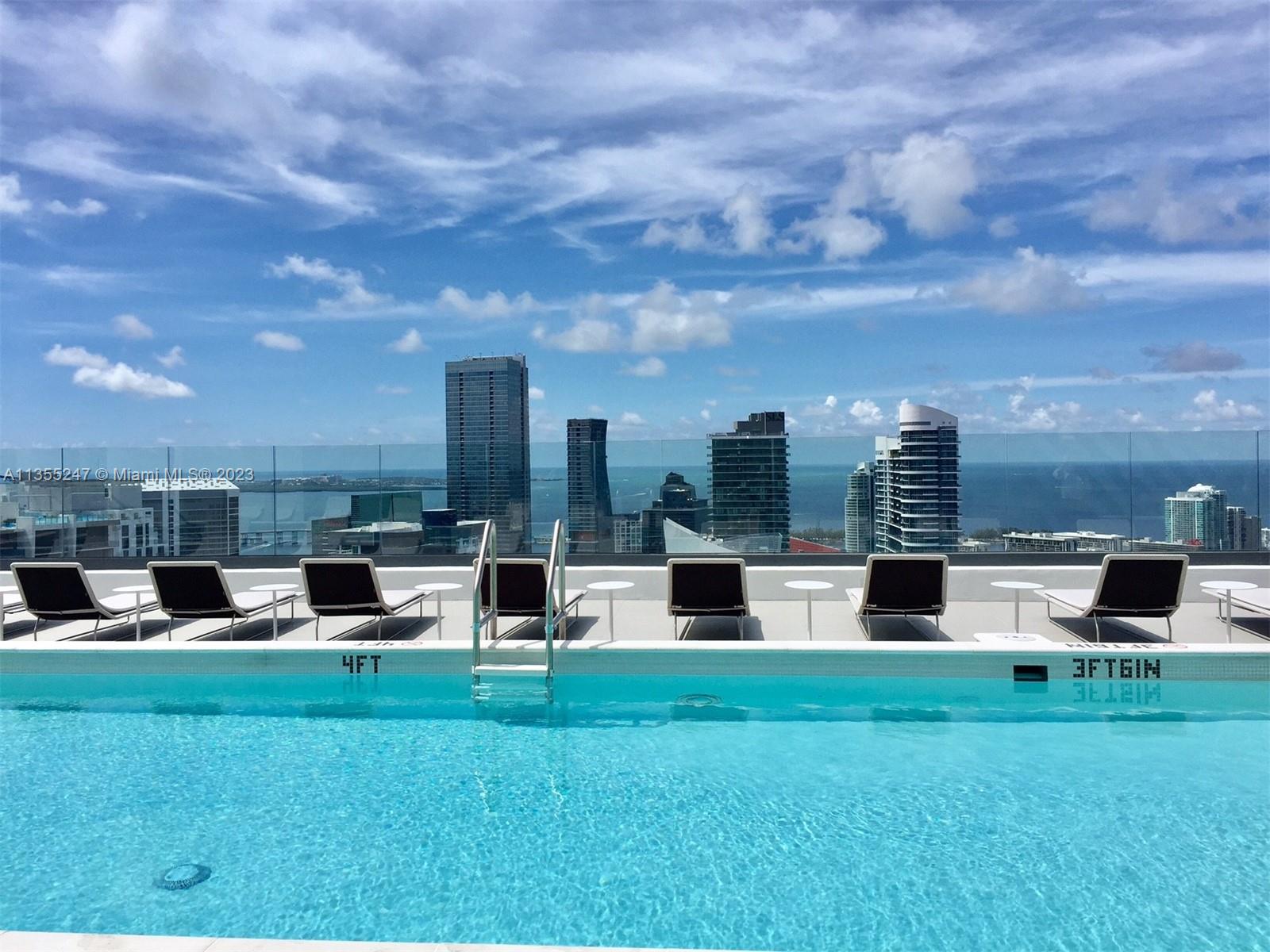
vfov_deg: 48.2
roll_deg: +0.1
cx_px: 635
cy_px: 476
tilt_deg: -0.5
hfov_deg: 61.7
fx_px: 1064
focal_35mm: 29
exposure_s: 1/3597
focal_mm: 4.15
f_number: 2.2
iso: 32
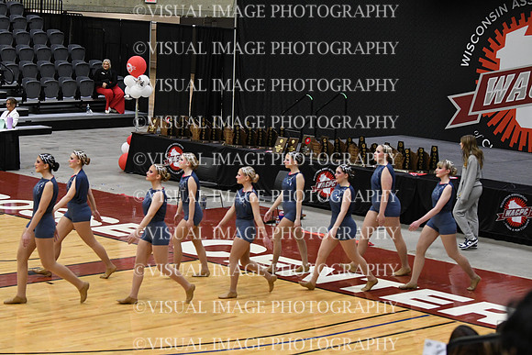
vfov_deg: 13.0
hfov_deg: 19.5
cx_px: 266
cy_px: 178
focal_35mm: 105
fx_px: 1552
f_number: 4.5
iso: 4000
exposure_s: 1/400
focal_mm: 70
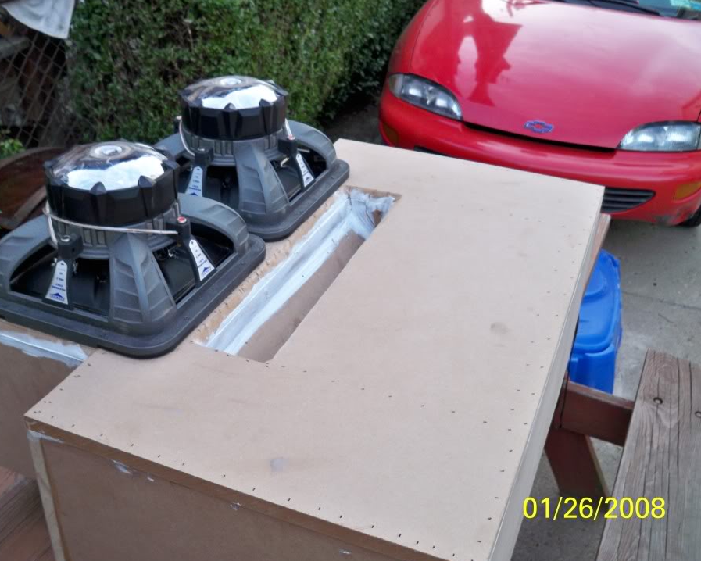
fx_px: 809
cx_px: 327
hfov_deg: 46.8
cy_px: 284
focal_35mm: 39
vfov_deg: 38.2
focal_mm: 6.3
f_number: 3.1
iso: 80
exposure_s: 1/60
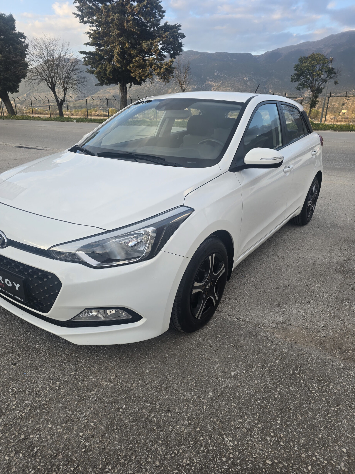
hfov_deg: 58.9
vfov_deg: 73.9
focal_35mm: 23
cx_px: 178
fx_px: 314
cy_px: 237
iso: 20
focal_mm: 6.3
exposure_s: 1/180
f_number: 1.7
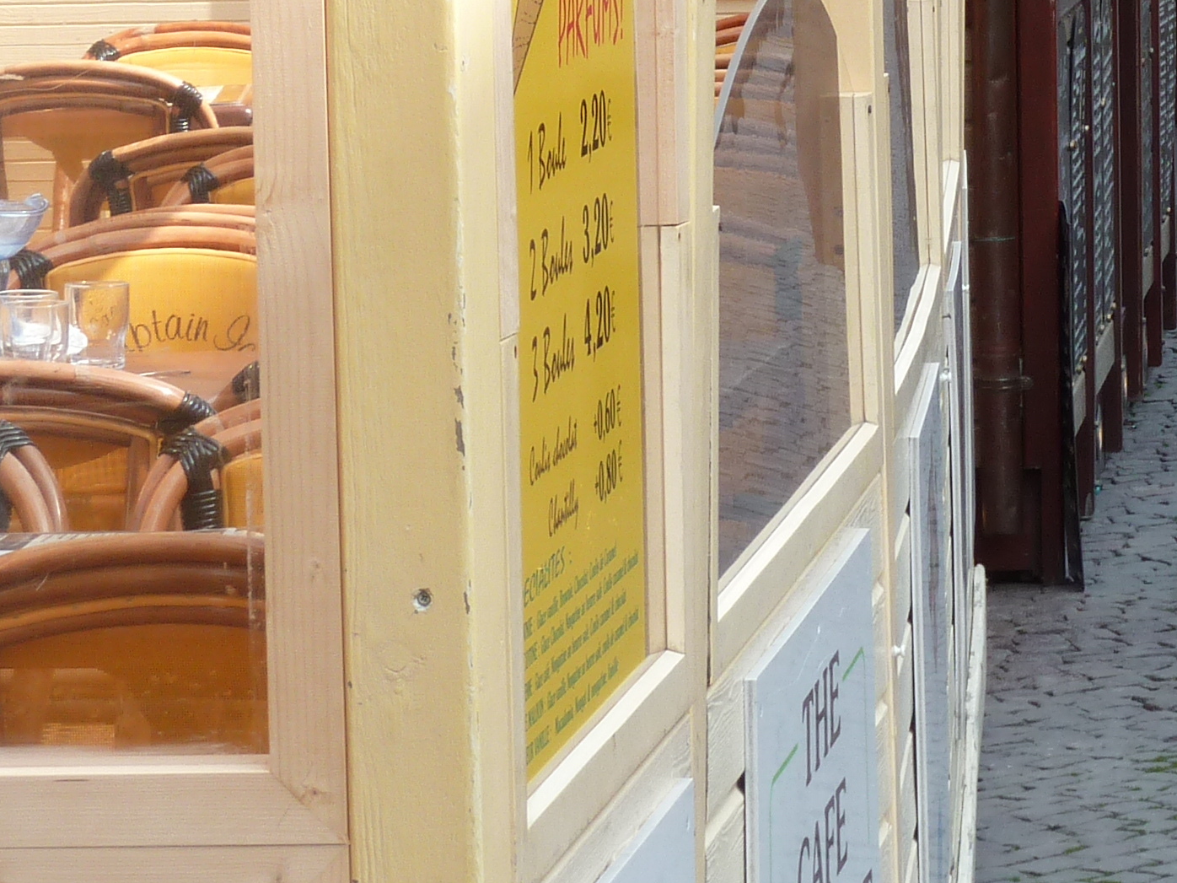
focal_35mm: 192
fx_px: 6528
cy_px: -157
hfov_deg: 10.1
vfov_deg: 7.7
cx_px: 1396
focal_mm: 11
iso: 80
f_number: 4.1
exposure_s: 1/125
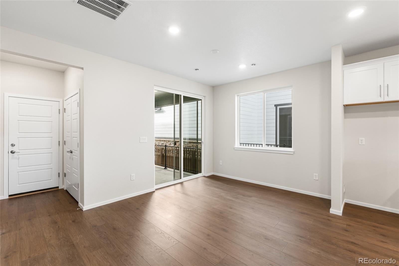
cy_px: 133
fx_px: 177
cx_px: 200
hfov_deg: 96.7
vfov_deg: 73.7
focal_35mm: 16
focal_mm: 16
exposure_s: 1/1.67
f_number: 11
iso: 100
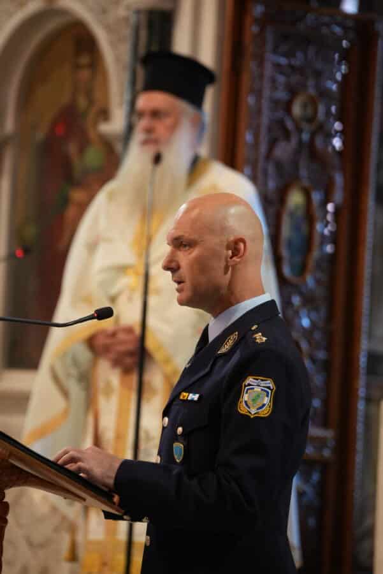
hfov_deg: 6.1
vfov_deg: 9.1
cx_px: 192
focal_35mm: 225
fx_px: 3586
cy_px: 287
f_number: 2.8
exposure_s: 1/250
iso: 3200
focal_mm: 150
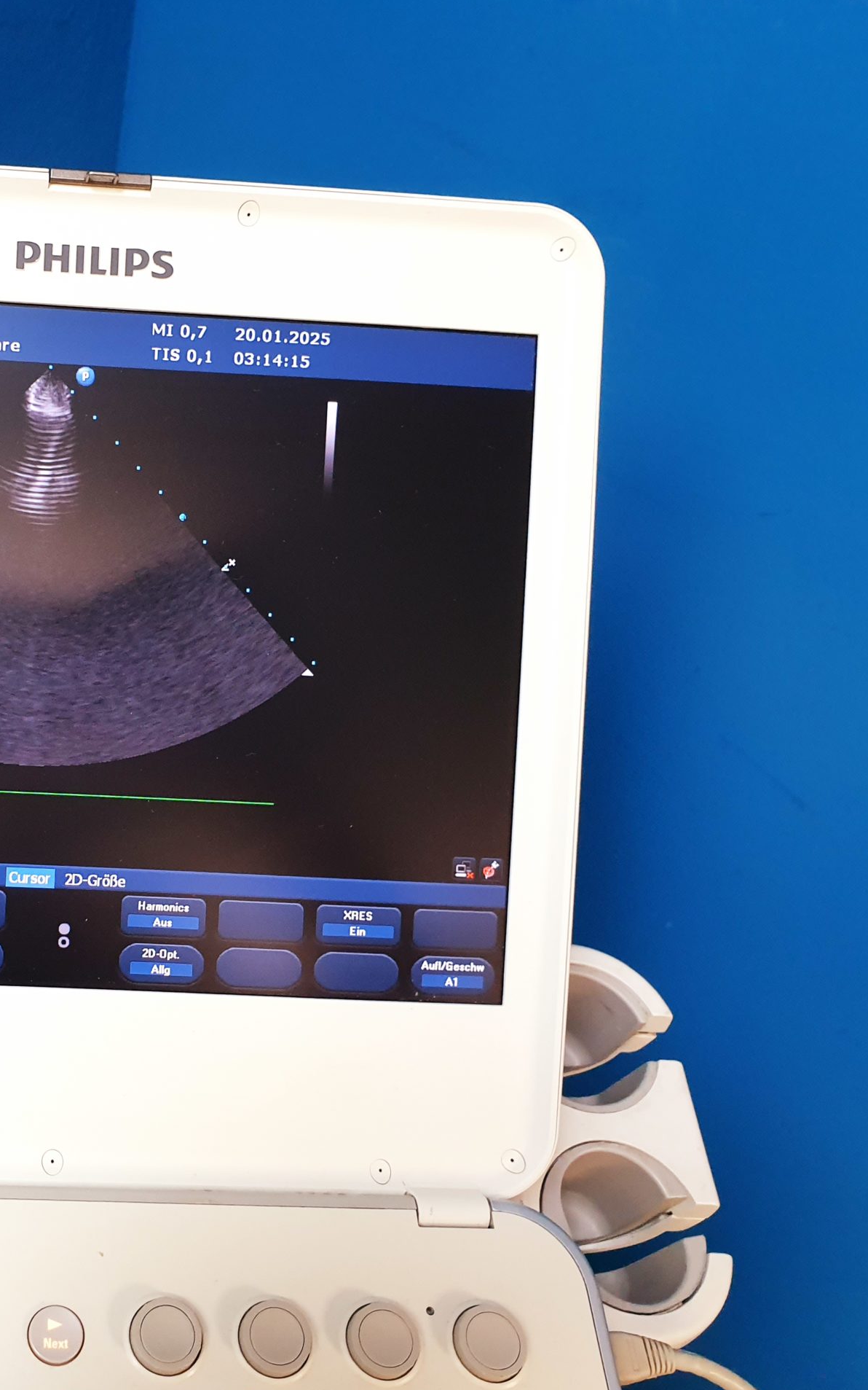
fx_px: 1400
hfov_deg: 32.2
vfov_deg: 52.7
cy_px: 697
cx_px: 33
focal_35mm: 37
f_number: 2.4
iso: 250
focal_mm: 4.3
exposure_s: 1/50
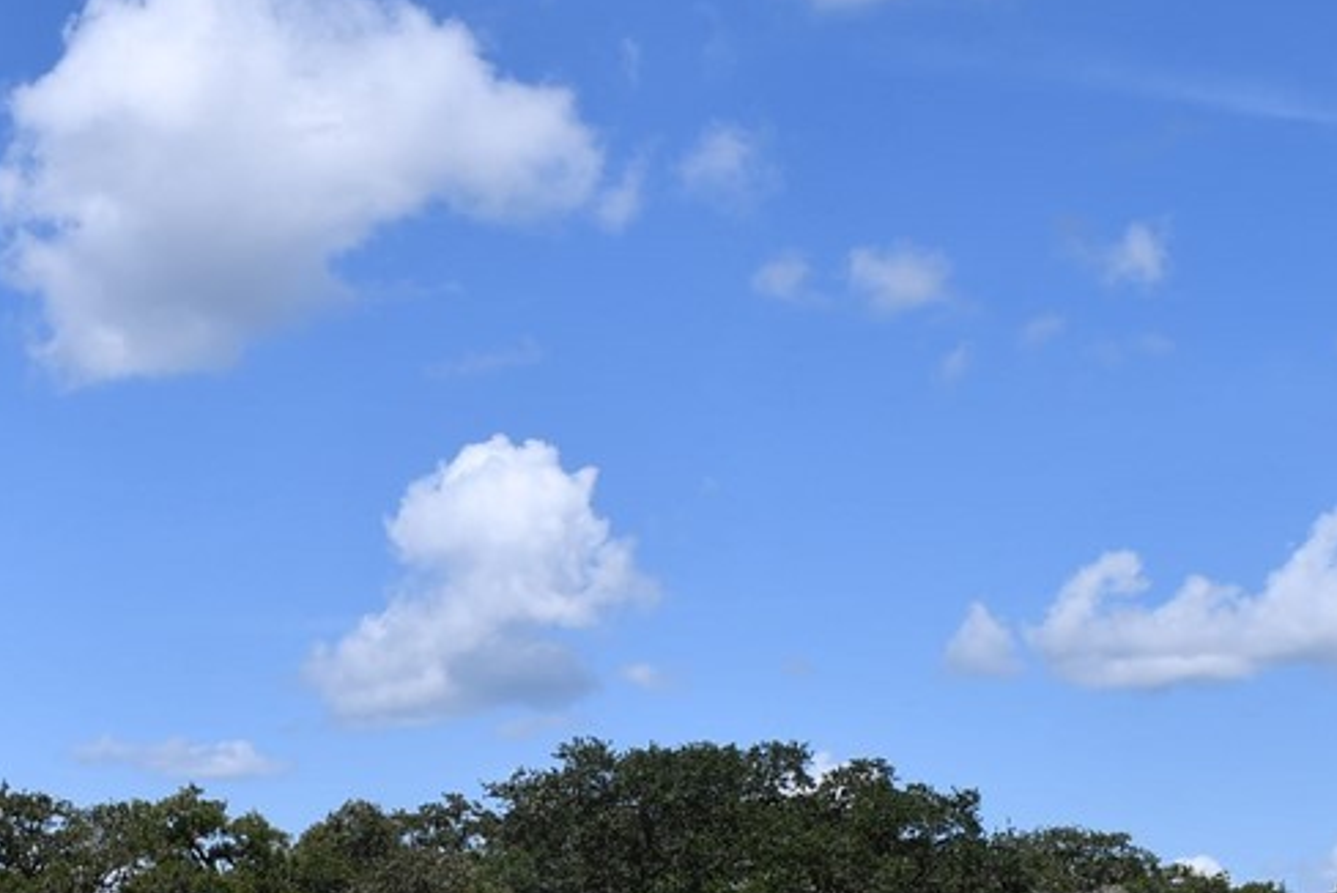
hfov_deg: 24.9
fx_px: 2973
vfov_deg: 16.7
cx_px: 249
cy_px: 922
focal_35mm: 80
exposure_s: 1/400
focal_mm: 18
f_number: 10
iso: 100
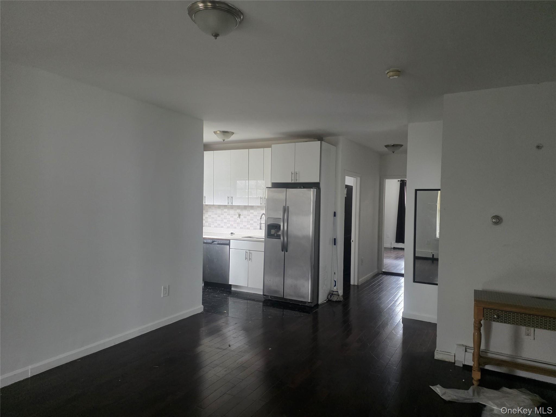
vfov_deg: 58.9
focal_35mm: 23
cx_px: 278
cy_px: 208
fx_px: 369
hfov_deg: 73.9
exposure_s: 1/120
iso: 1250
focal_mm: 6.25
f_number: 1.7
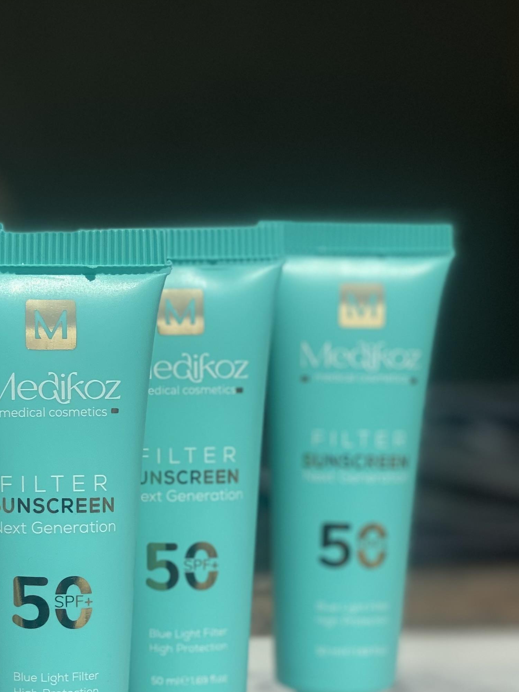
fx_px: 2099
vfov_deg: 18.5
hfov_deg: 14.0
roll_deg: -0.5
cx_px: 61
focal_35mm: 105
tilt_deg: -10.6
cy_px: 602
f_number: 2
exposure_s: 1/1115
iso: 20
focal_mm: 6
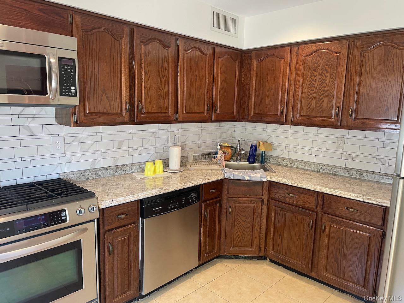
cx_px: 202
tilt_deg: -8.1
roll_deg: -0.9
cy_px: 152
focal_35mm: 26
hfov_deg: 67.3
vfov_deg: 53.1
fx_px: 303
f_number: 1.6
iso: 160
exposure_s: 1/60
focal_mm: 4.2
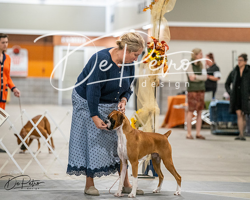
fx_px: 1416
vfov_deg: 8.1
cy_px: 100
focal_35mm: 191
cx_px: 125
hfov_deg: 10.1
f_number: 3.5
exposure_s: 1/250
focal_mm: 170
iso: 6400
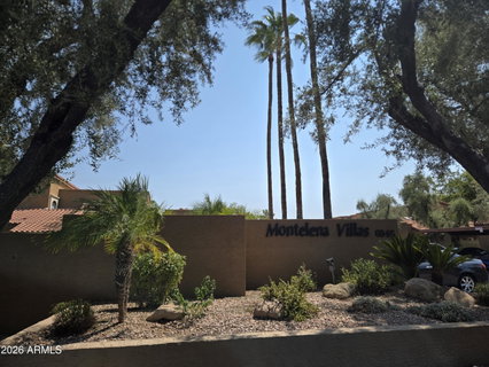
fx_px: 325
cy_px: 184
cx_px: 244
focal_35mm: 23
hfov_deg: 73.9
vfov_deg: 58.9
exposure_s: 1/2921
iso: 40
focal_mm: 5.4
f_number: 1.8
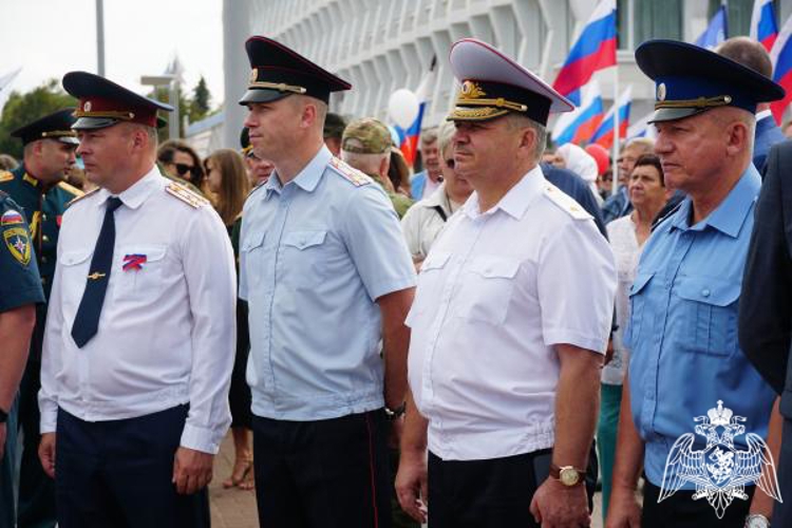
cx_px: 396
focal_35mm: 84
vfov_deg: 16.3
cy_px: 264
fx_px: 1848
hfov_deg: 24.2
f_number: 5
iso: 100
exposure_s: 1/320
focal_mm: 56
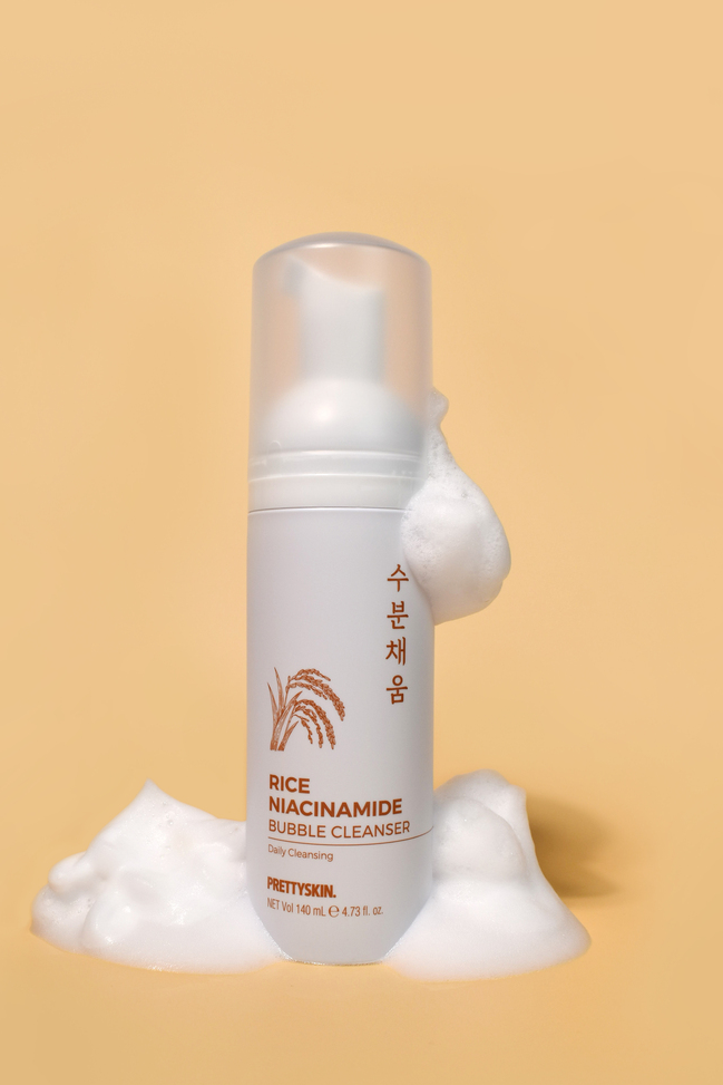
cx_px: 356
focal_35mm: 38
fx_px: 1144
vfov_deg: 50.5
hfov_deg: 35.1
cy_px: 617
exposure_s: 1/640
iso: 200
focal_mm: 22
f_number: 8
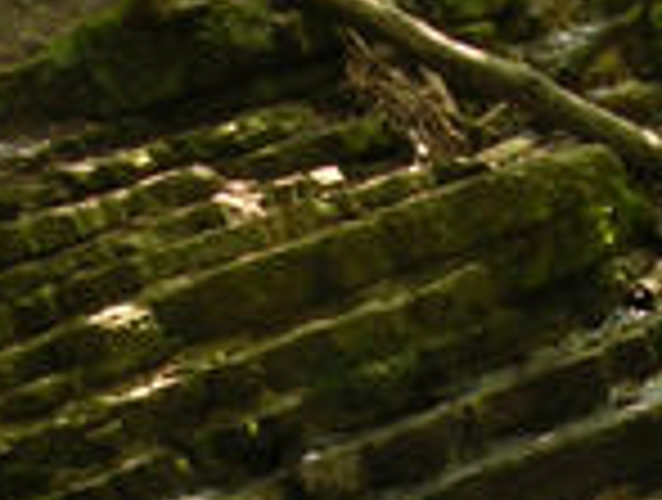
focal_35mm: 165
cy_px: 748
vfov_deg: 8.8
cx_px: 302
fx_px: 3163
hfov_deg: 11.9
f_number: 2.8
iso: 100
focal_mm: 5.8
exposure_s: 1/20.4
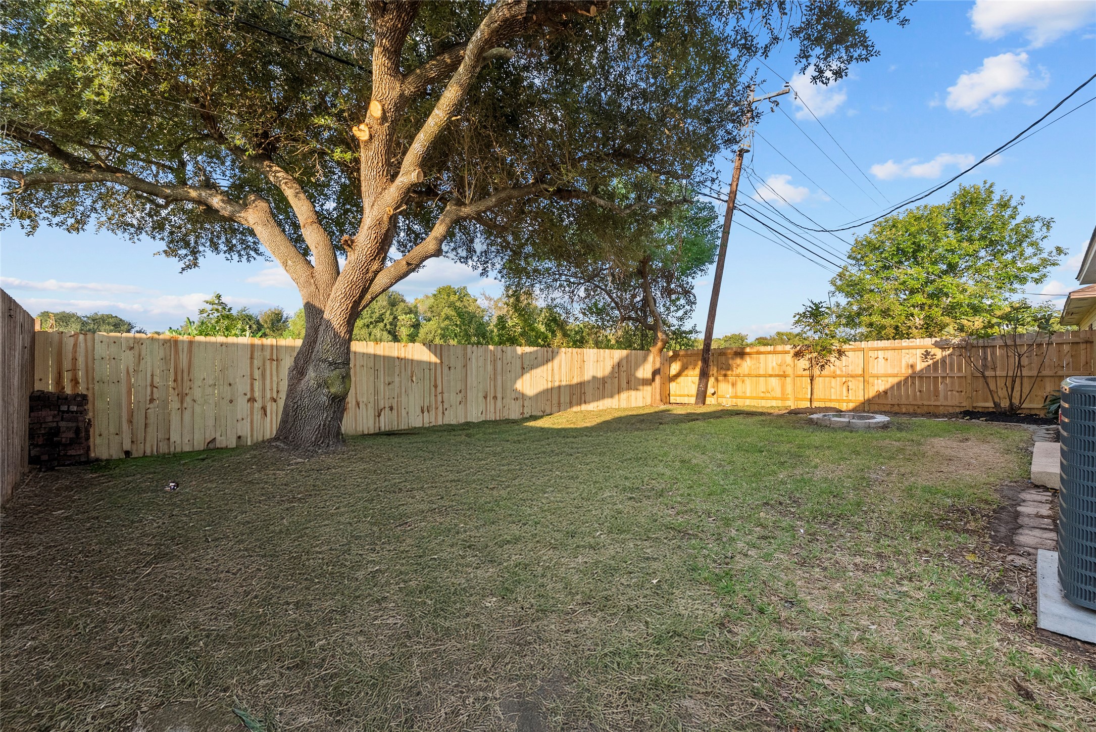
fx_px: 487
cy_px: 366
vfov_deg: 73.8
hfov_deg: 96.7
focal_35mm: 16
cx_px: 548
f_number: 8
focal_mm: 16
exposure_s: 1/320
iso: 2000
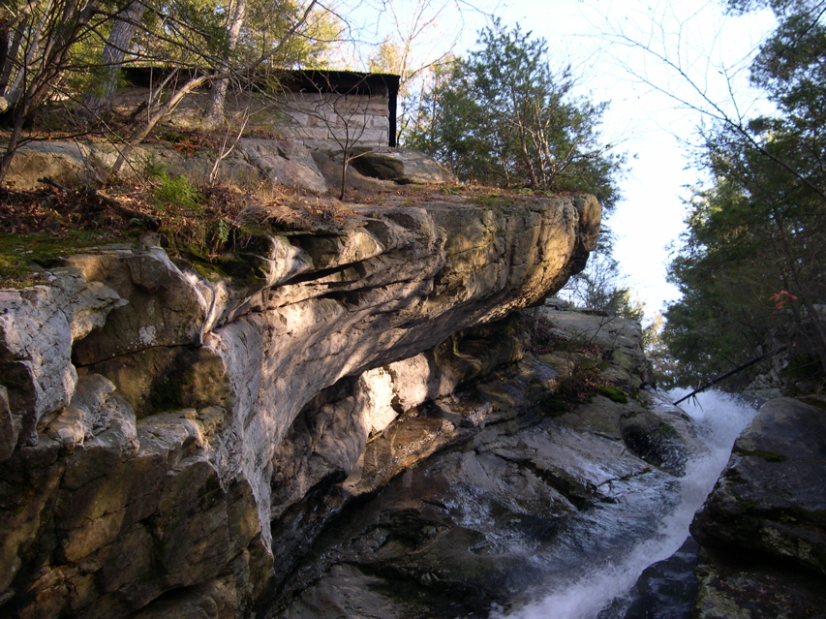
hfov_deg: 49.0
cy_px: 310
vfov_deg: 37.7
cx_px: 413
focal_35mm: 38
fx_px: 906
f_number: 2.8
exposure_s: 1/107
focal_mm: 8
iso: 100
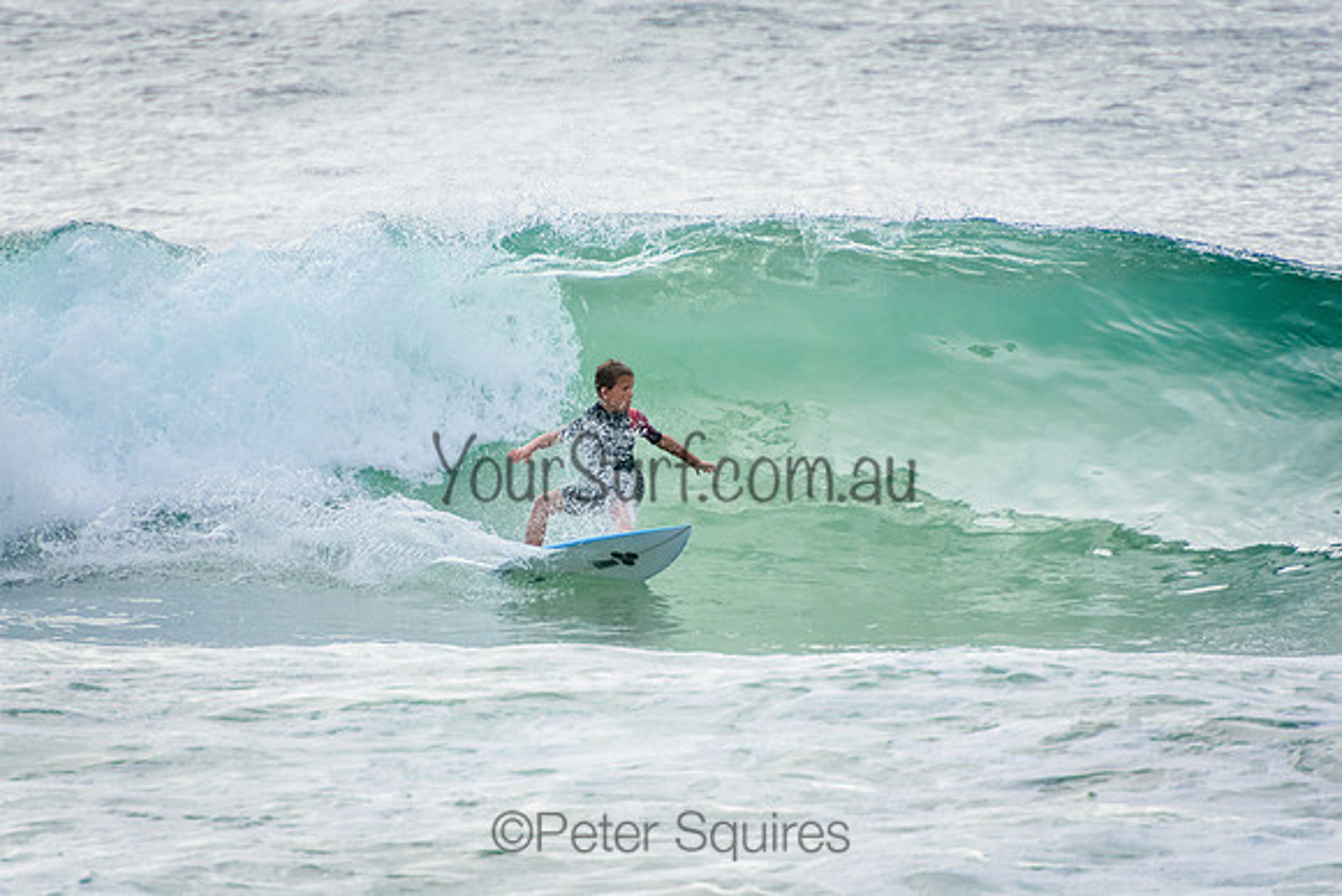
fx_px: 22371
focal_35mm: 600
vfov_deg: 2.3
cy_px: 448
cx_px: 671
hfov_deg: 3.4
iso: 450
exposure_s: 1/2000
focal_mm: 400
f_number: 5.6
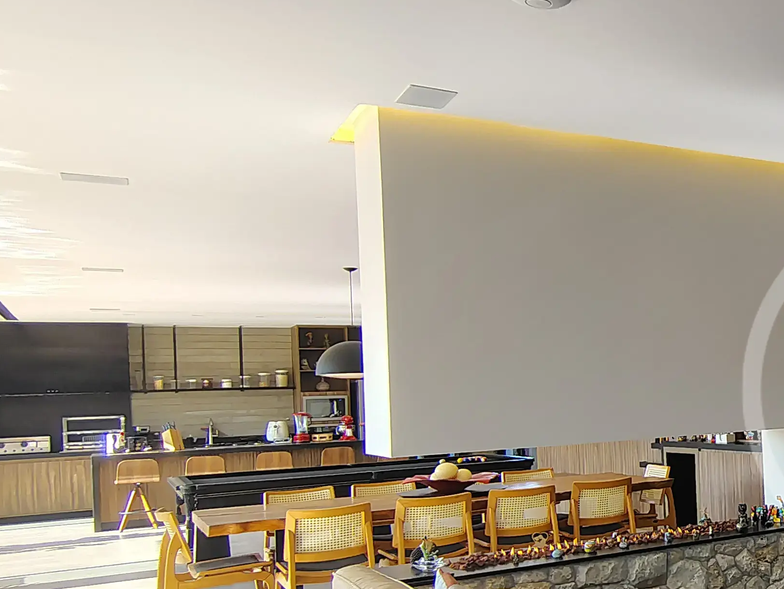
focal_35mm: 41
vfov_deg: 34.8
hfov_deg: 35.8
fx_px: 929
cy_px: 389
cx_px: 939
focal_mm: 2.13
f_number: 2.2
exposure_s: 1/120
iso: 163
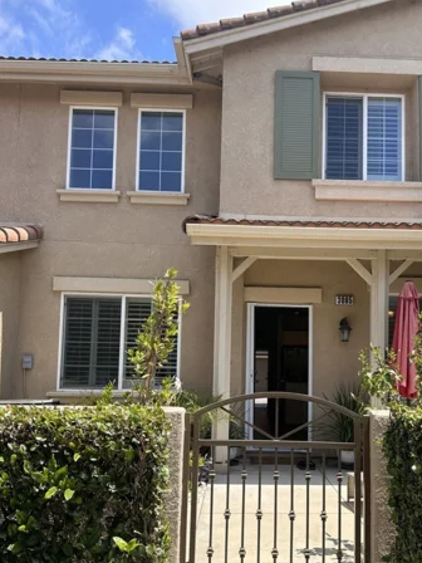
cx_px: 255
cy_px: 332
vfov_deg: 59.6
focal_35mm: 30
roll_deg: -1.2
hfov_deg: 46.5
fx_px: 488
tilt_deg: +4.9
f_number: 1.78
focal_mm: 6.86
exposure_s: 1/1988
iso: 80
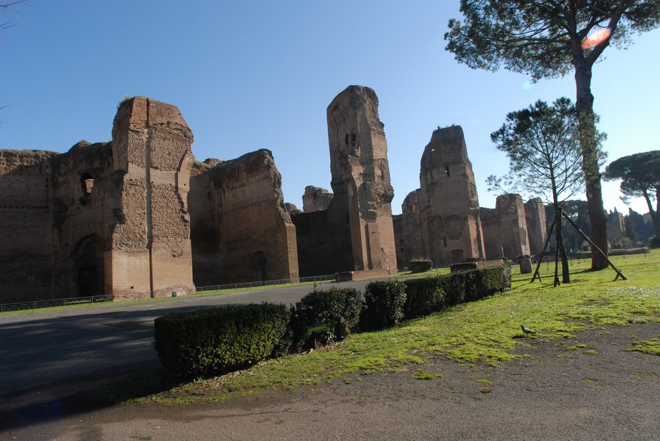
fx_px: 385
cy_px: 220
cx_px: 330
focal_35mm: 21
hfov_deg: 81.1
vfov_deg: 59.6
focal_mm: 14
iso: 200
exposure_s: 1/250
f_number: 9
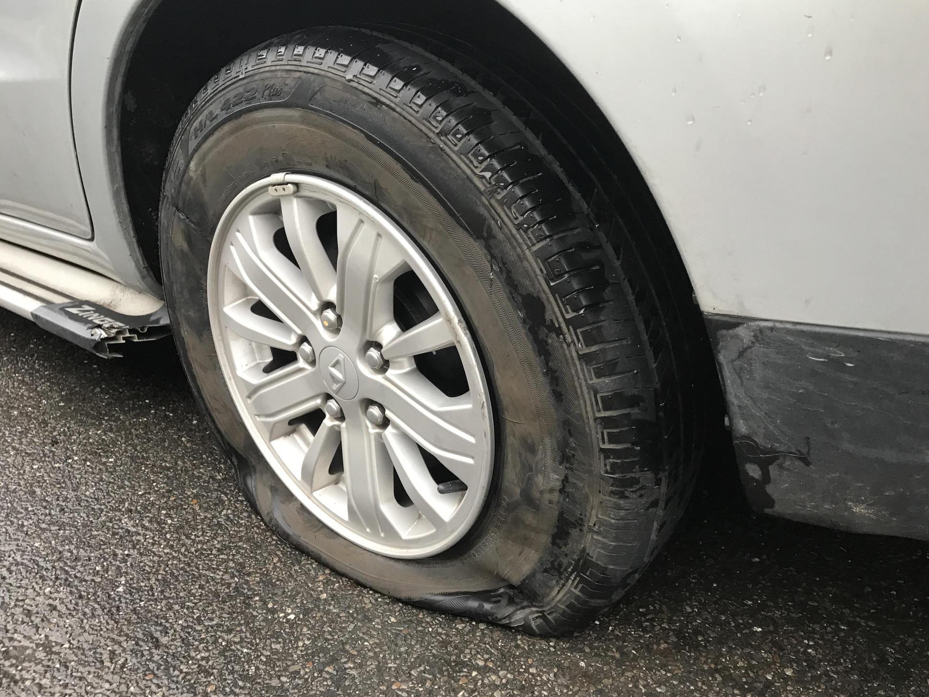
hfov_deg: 61.6
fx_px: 778
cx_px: 449
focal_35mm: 29
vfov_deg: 48.2
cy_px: 341
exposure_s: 1/24
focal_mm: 3.99
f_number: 1.8
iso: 40
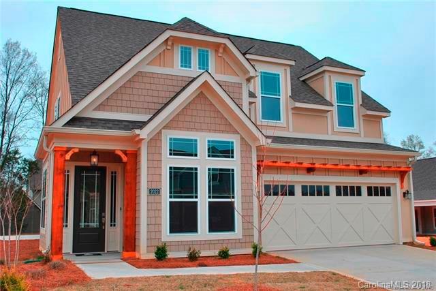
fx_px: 436
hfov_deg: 53.1
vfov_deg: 36.9
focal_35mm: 36
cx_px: 218
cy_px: 146
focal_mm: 24
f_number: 8
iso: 100
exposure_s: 1/250
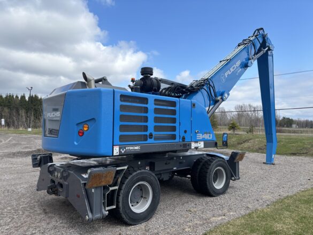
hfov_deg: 67.3
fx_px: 235
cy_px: 118
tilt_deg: +0.5
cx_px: 156
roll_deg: -0.7
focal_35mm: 26
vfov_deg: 53.1
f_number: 1.6
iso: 50
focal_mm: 5.96
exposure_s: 1/3021
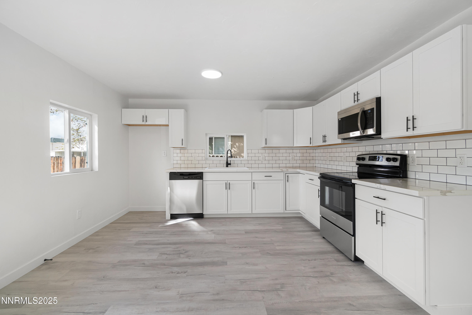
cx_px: 236
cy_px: 158
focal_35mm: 15
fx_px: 197
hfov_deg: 100.4
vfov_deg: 77.3
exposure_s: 1/60
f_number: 7.1
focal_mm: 10
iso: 1600
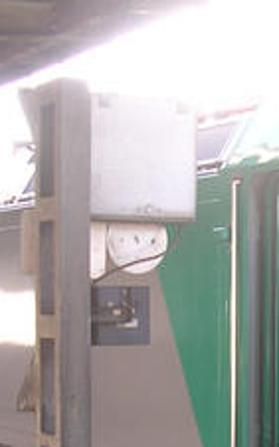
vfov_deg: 17.8
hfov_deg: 11.3
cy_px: 459
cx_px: 325
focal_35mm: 114
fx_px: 1389
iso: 100
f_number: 2.8
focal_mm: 5.8
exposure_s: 1/55.3
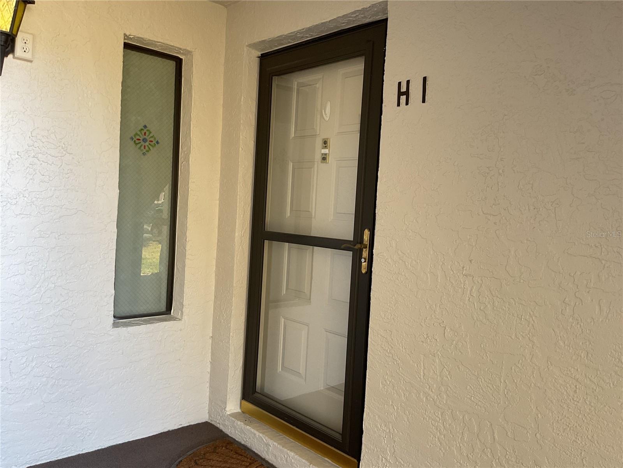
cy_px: 234
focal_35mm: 29
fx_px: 522
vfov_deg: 48.2
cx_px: 312
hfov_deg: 61.7
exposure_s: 1/60
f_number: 1.8
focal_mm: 3
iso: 64
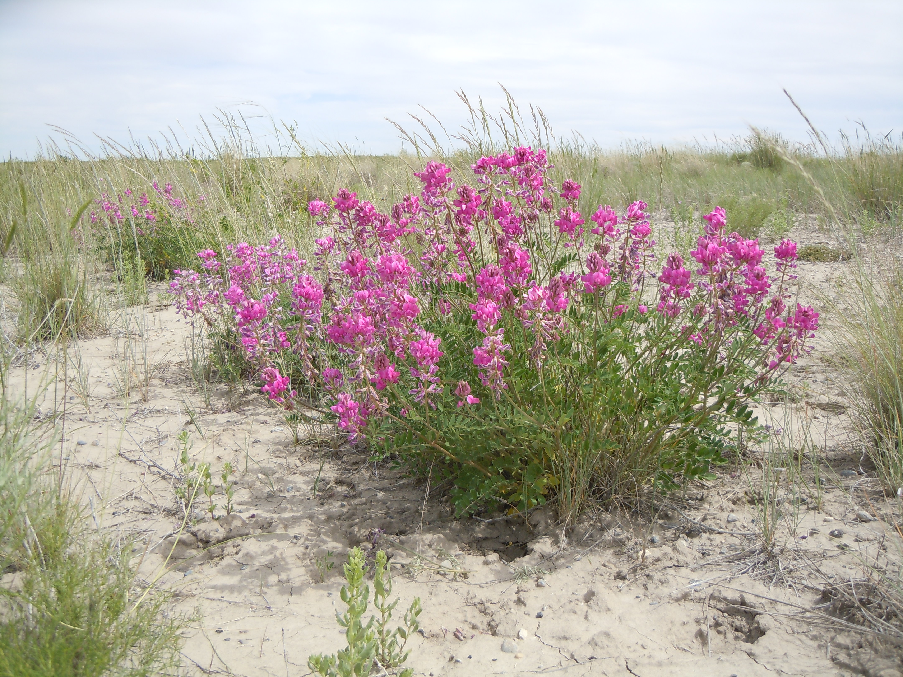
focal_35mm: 39
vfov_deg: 36.8
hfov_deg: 47.9
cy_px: 338
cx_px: 452
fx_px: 1017
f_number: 3.7
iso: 100
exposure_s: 1/640
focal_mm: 7.1
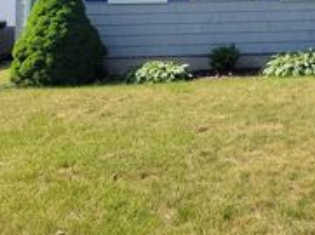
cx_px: 379
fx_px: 654
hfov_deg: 24.5
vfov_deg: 19.5
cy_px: -24
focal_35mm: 72
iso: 40
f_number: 1.8
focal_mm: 5.4
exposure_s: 1/1513
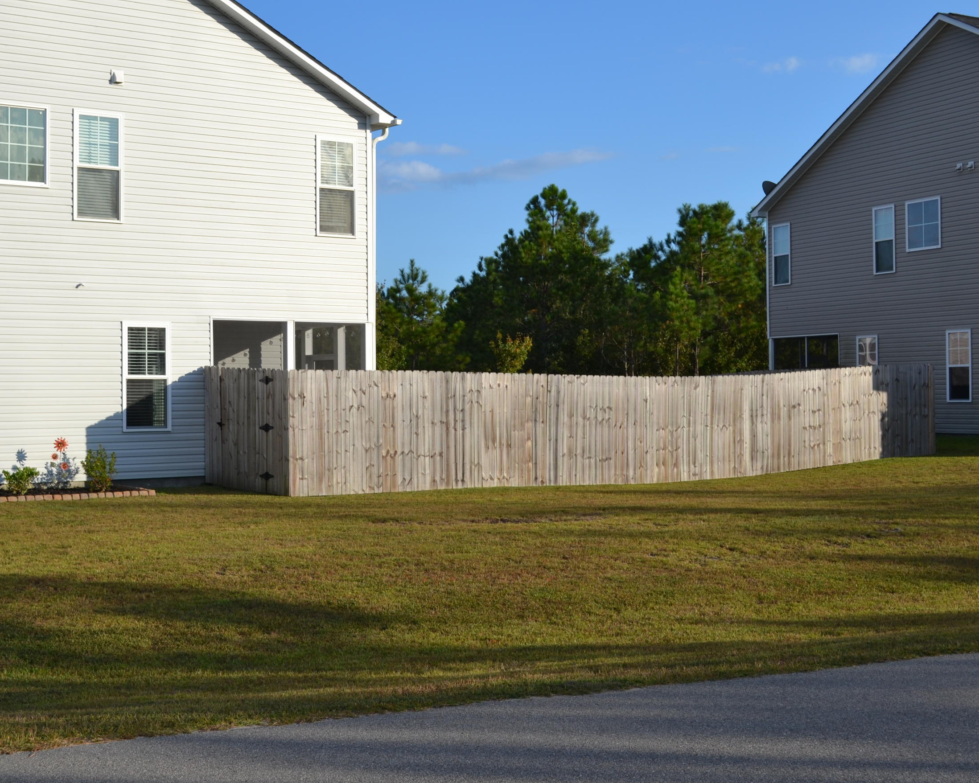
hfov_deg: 37.3
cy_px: 368
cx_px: 418
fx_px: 1449
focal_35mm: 50
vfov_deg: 30.2
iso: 100
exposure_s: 1/200
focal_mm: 26
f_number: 7.1
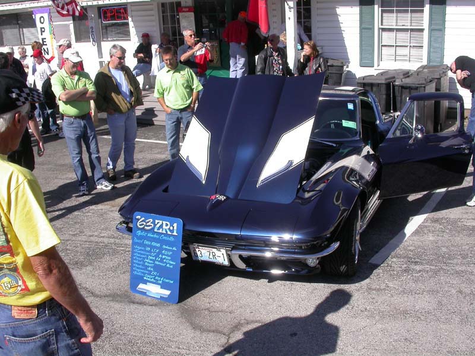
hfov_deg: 49.0
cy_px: 178
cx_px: 238
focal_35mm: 38
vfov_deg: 37.7
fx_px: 521
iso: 100
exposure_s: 1/277
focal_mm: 7.85
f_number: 7.5
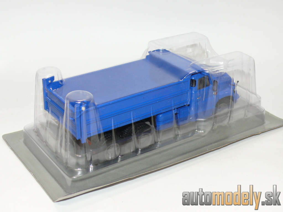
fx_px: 499
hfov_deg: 31.7
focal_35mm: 61
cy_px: 106
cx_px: 142
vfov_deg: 24.0
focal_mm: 10.1
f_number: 3.2
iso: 100
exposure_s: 1/30
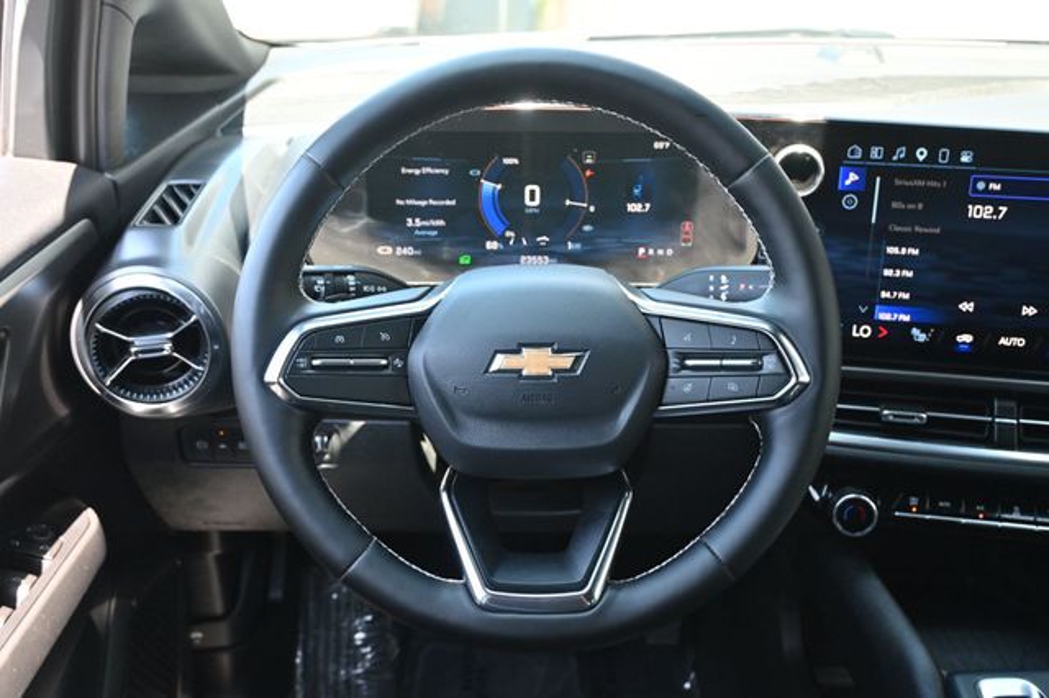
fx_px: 1070
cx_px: 524
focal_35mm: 37
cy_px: 349
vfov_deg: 36.1
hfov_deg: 52.2
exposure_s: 1/125
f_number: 4.2
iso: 800
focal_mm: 24.5
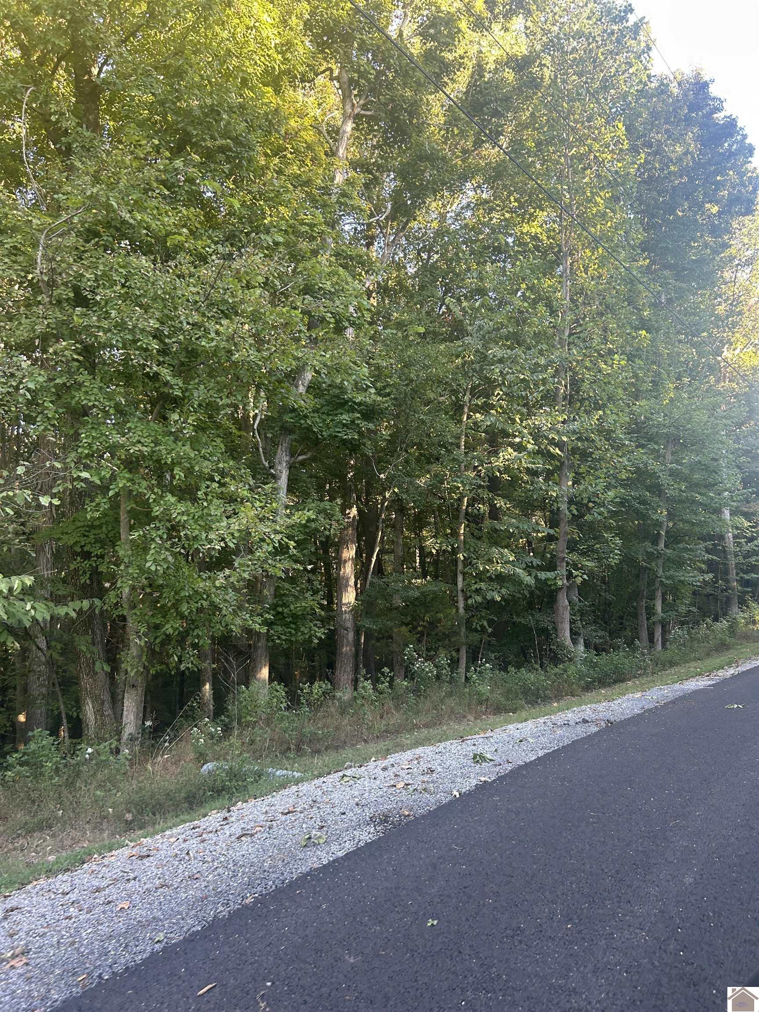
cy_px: 506
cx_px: 380
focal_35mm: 26
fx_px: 760
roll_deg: +5.1
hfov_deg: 53.1
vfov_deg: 67.3
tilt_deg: +1.9
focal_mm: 5.7
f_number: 1.5
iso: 80
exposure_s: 1/121
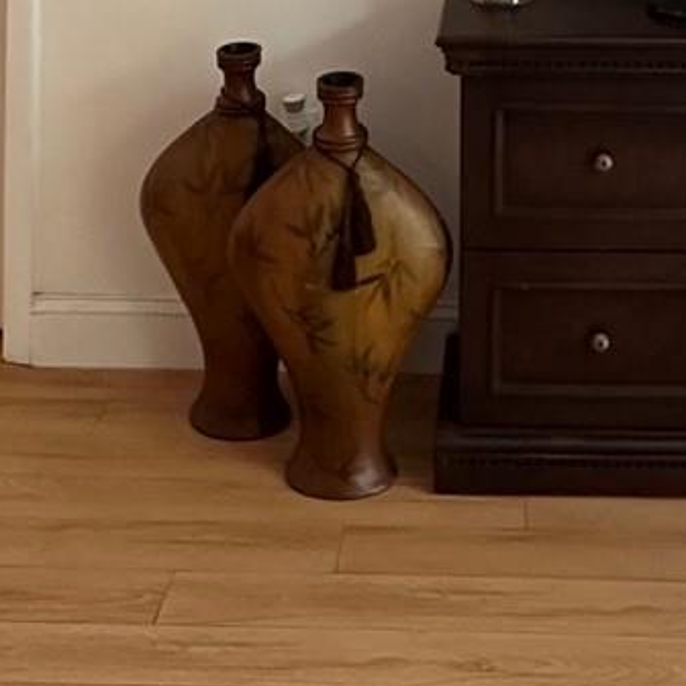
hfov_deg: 28.6
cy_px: -347
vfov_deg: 23.3
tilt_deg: -0.4
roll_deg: -0.3
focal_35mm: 59
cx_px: 519
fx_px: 1323
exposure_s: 1/60
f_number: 2.2
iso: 400
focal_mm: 2.22
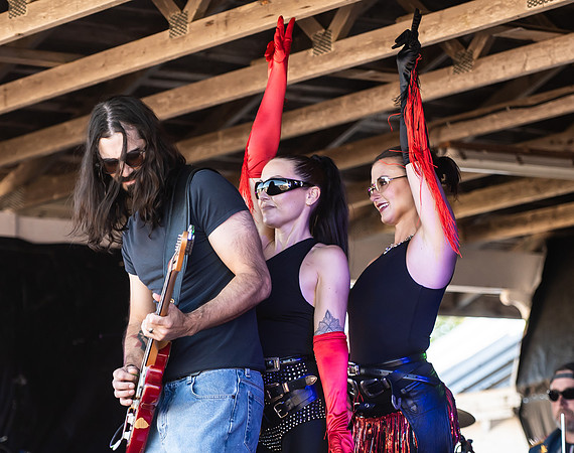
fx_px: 3172
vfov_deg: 8.2
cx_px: 271
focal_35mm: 188
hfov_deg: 10.3
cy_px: 287
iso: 500
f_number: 2.8
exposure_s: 1/800
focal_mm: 110
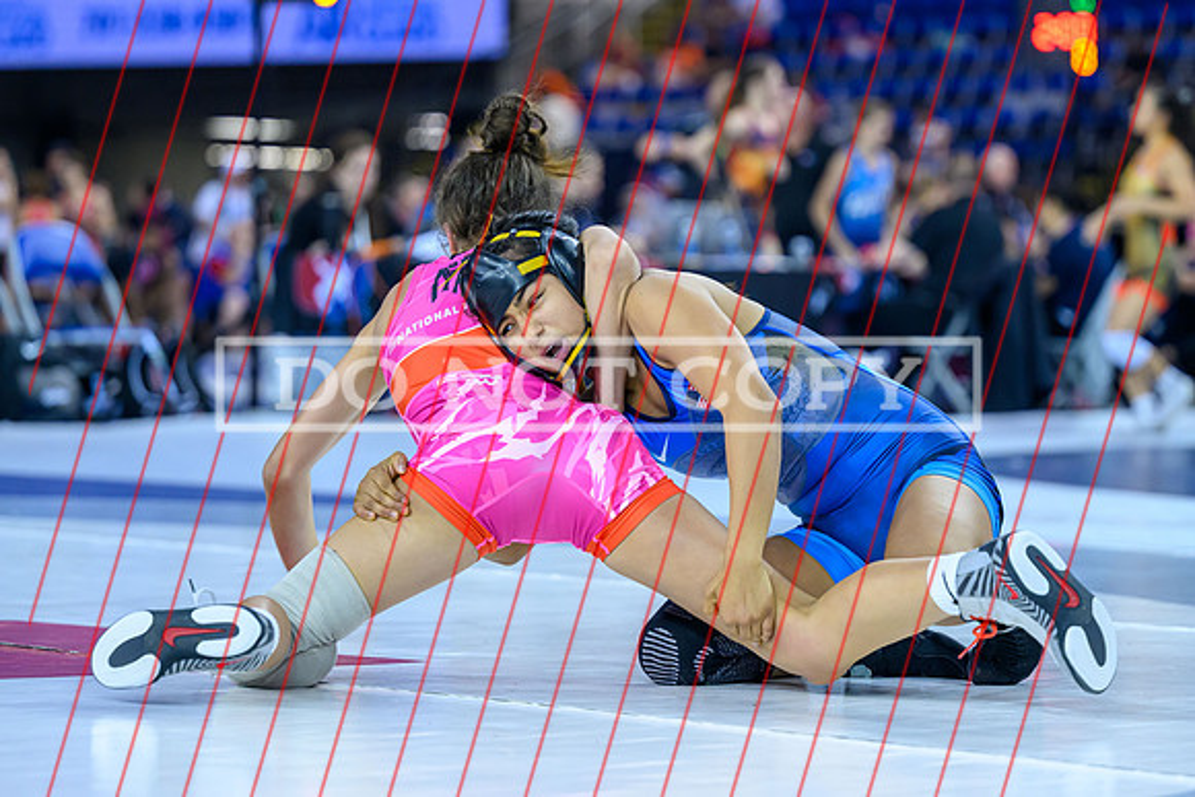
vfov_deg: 10.4
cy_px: 328
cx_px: 670
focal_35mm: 132
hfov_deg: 15.5
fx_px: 4388
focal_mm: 105
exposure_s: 1/800
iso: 2500
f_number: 2.8
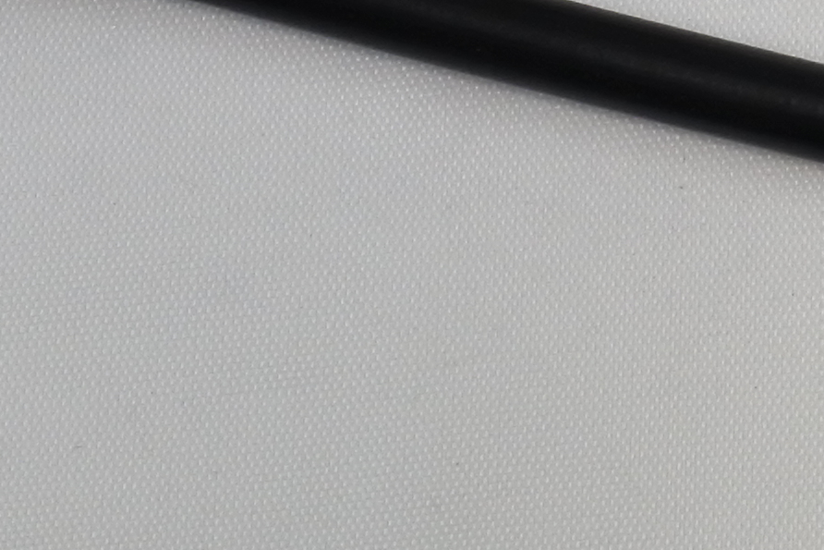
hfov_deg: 9.8
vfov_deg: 6.4
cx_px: 1085
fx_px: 4716
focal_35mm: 206
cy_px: -653
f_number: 3.8
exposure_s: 1/250
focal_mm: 12.3
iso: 320
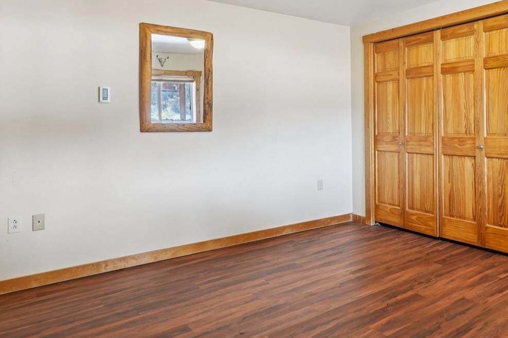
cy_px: 125
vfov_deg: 47.7
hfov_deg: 65.8
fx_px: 378
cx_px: 342
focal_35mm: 27
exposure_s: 1/8
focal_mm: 11
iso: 400
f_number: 8
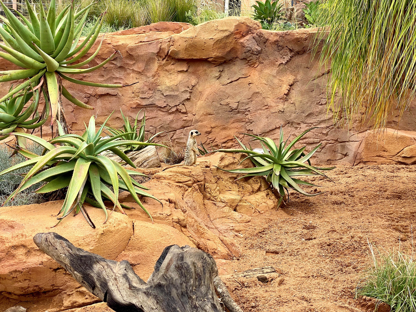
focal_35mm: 52
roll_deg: -1.4
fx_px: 625
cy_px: 156
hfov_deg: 36.8
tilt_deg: -7.7
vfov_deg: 28.0
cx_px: 208
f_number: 2
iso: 25
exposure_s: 1/607
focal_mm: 6
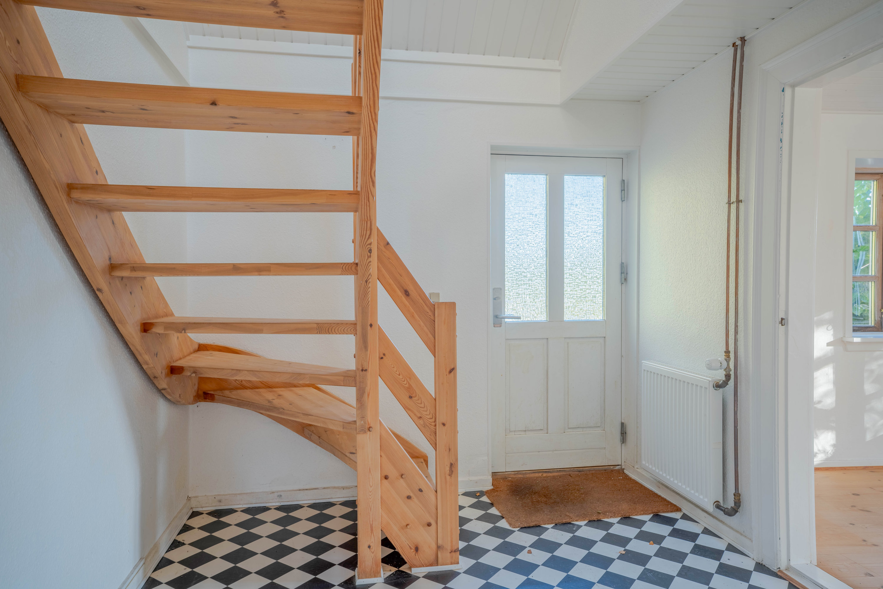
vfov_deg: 54.1
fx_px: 576
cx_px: 442
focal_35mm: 24
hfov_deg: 74.9
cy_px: 294
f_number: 8
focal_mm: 23.5
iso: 100
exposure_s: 1/50
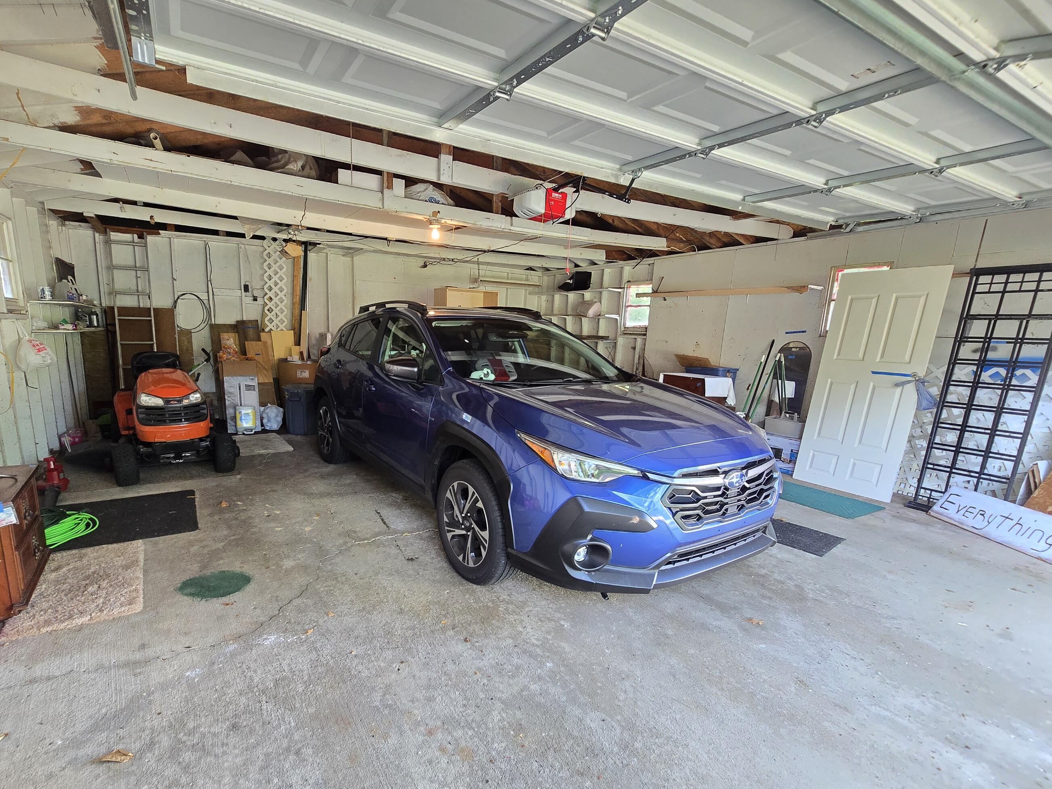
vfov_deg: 81.5
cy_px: 433
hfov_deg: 97.8
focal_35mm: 15
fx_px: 456
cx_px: 471
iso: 320
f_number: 2.2
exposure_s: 1/60
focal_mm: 2.2
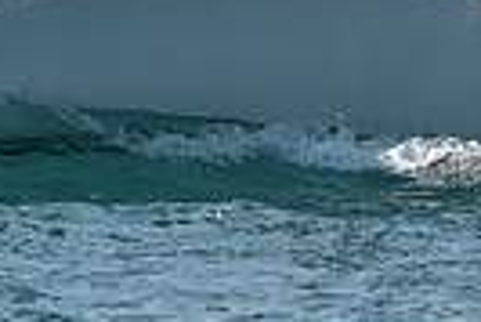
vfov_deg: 2.6
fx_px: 7116
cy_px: -208
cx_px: 271
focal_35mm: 532
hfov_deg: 3.9
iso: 250
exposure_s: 1/1250
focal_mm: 122
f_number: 9
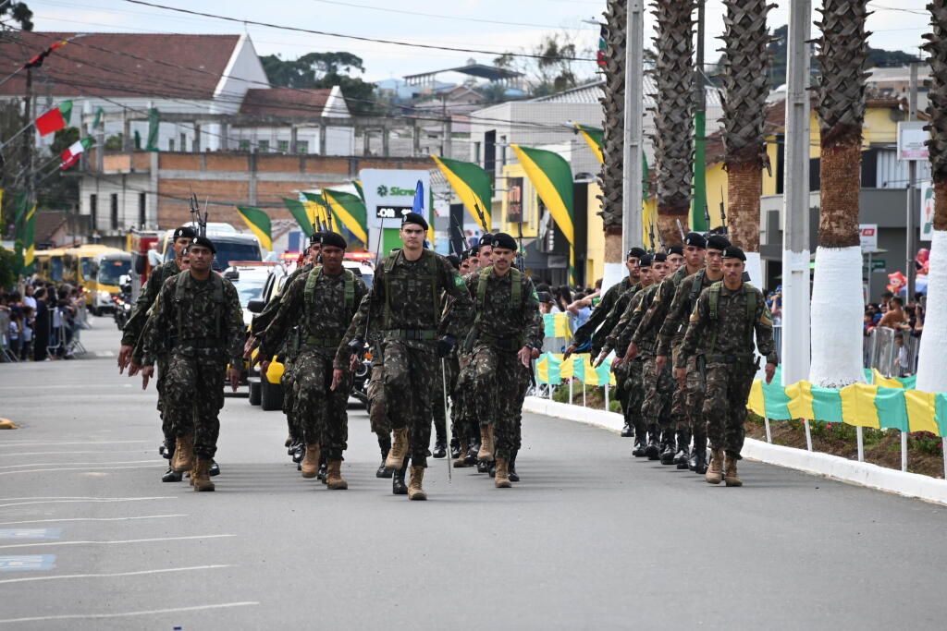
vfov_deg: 6.5
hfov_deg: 9.8
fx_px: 5525
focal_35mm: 210
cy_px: 316
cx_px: 474
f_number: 5.6
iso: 280
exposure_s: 1/500
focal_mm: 140
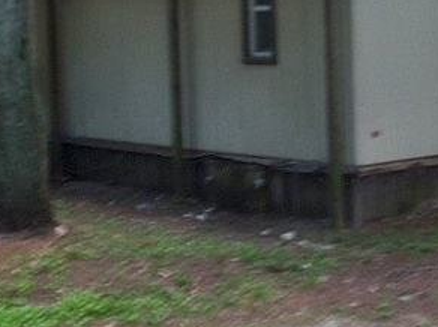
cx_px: 158
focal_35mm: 96
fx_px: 1213
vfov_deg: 15.3
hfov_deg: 20.4
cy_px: 84
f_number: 2.8
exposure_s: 1/15
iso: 80
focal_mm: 3.85
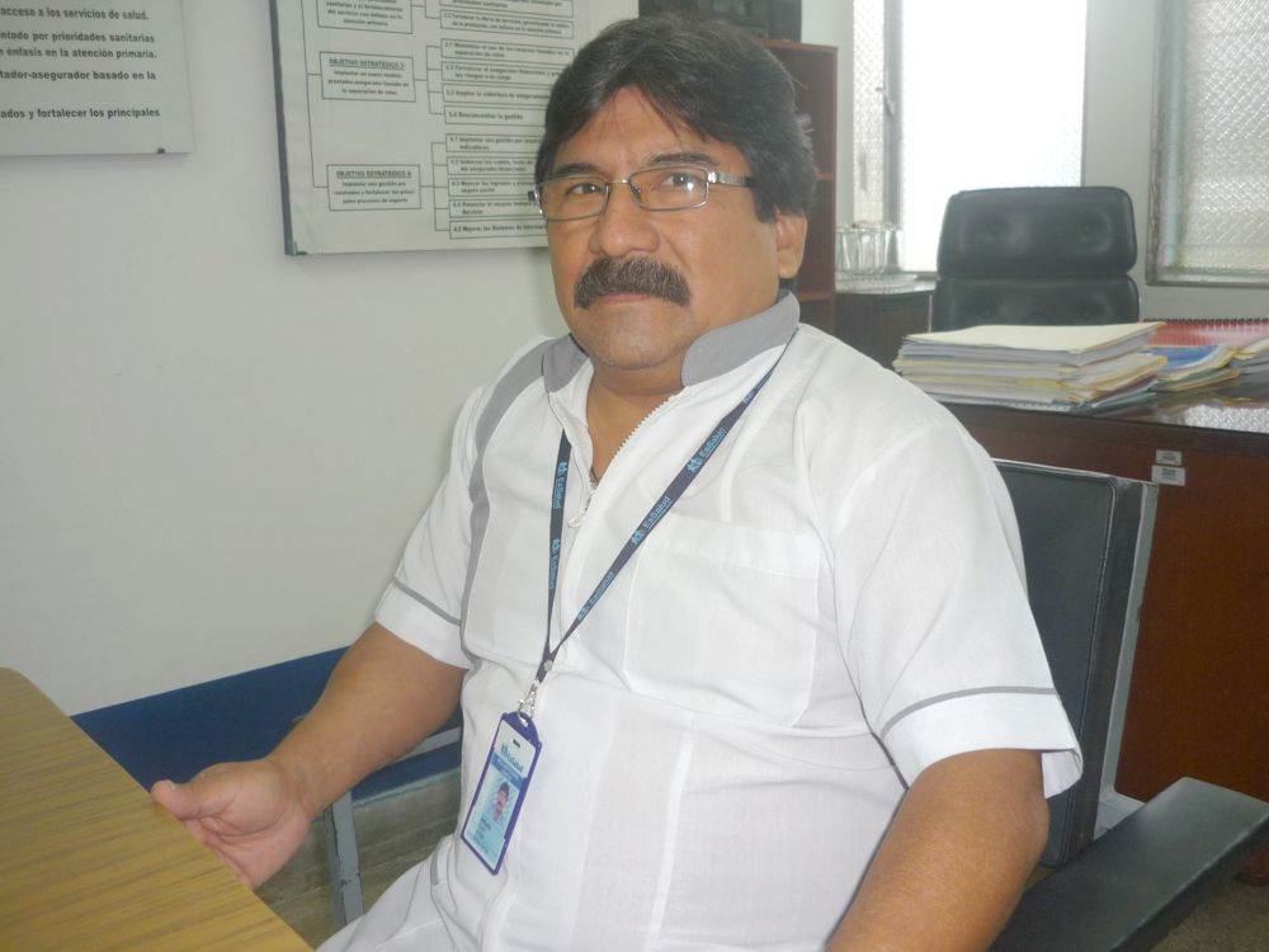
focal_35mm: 33
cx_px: 634
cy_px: 476
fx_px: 1210
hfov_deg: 55.4
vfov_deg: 42.9
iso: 100
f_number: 2.8
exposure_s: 1/30
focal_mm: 5.5
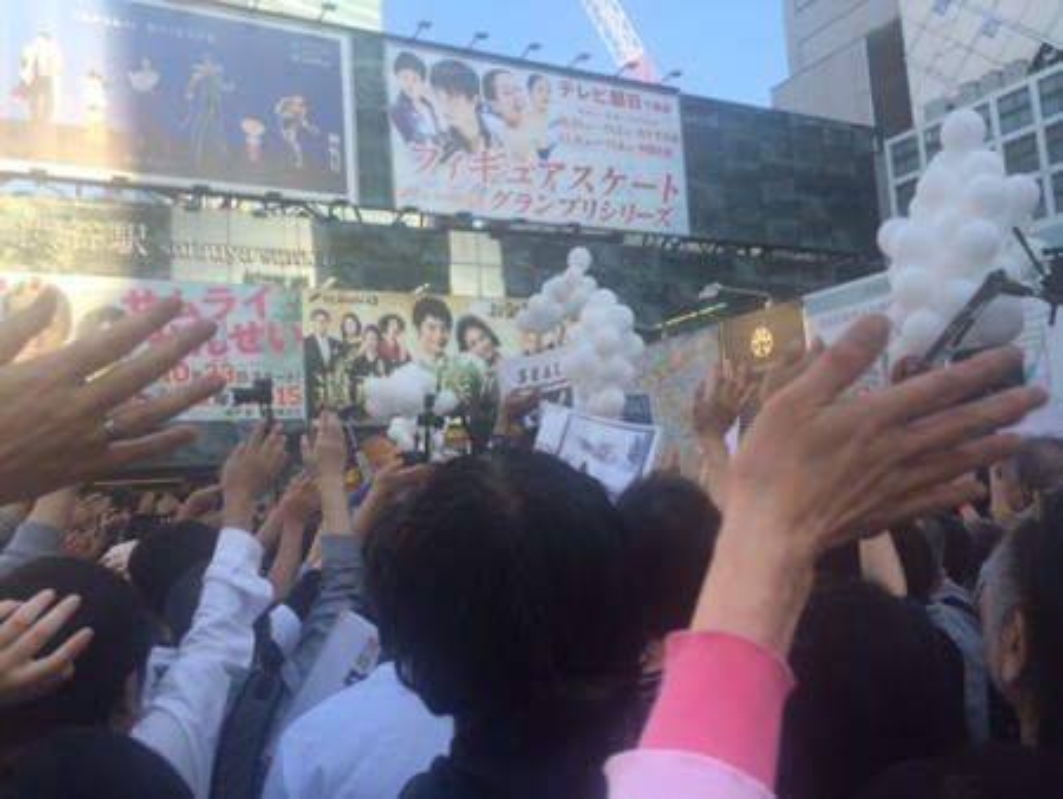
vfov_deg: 48.3
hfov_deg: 61.6
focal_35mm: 29
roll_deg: +3.2
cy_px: 400
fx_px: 891
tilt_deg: +6.7
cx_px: 532
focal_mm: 4.15
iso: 32
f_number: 2.2
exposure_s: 1/388
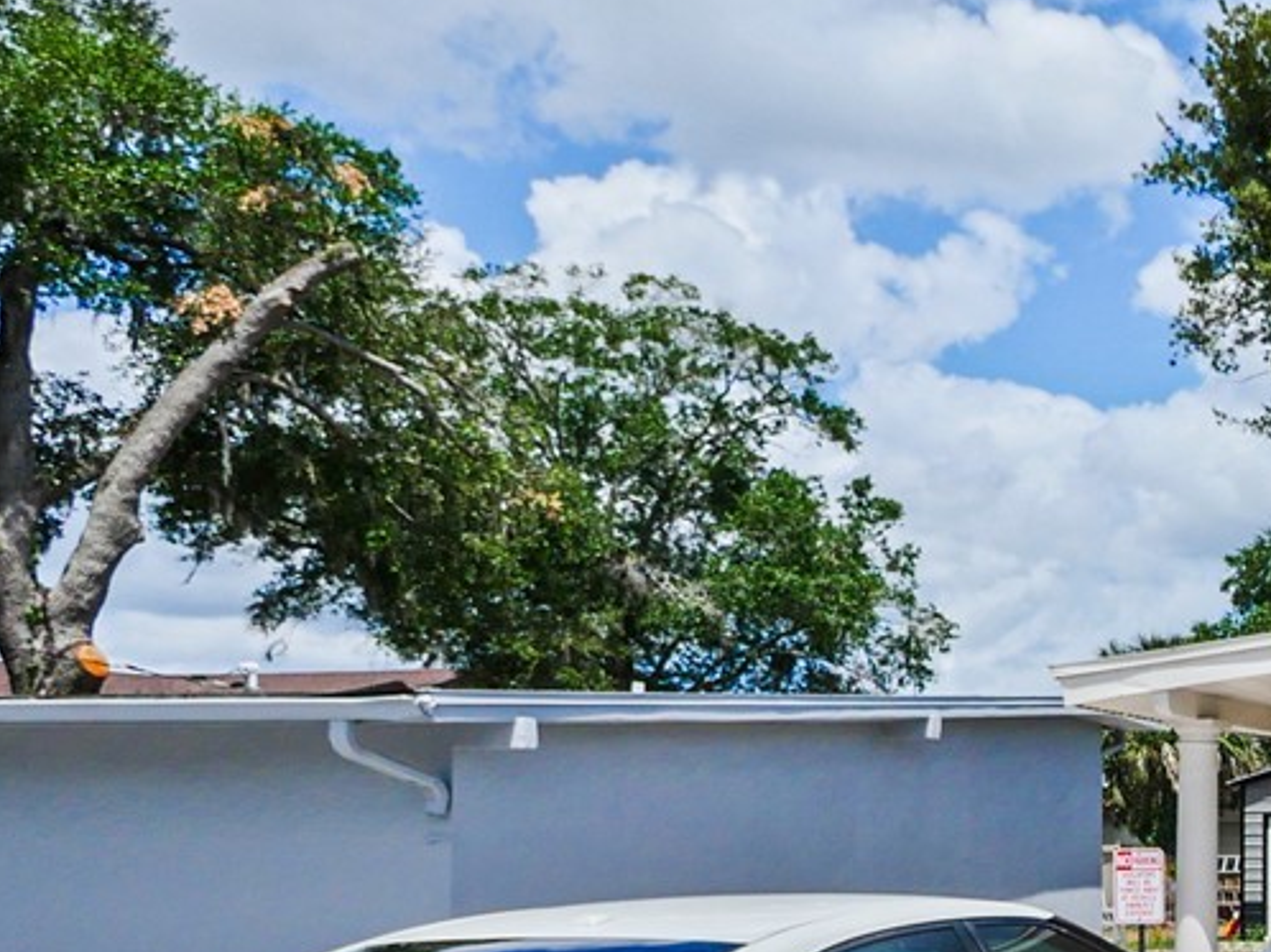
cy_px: 755
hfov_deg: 27.6
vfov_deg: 31.4
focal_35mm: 45
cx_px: 1935
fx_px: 1651
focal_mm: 7
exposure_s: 1/2500
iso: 200
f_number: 11
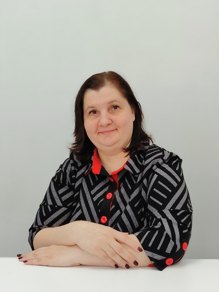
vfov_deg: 39.7
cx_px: 110
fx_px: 405
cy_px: 146
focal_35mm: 48
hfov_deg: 30.3
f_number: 4
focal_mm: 5.25
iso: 184
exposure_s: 1/50
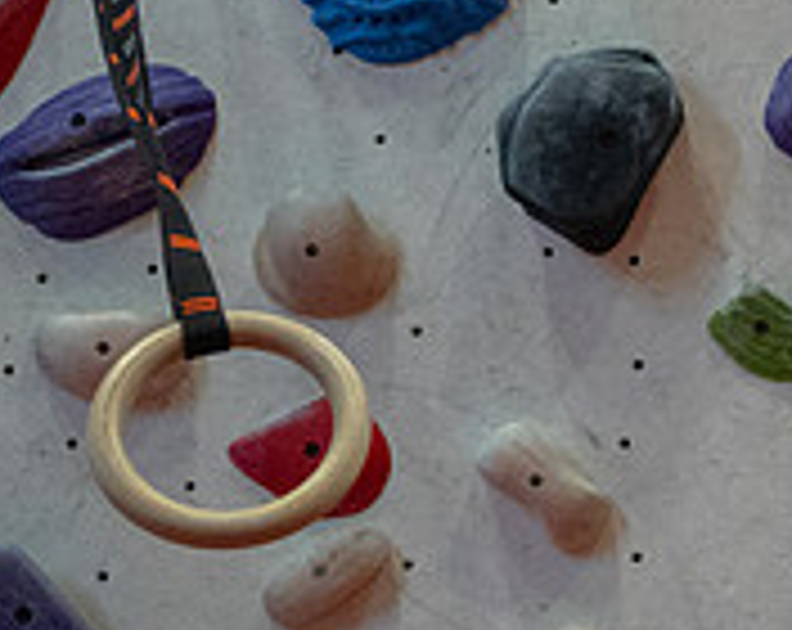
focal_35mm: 134
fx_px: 3134
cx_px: 977
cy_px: 112
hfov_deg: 13.9
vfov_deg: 11.4
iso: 5000
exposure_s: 1/1600
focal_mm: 35
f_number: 1.8
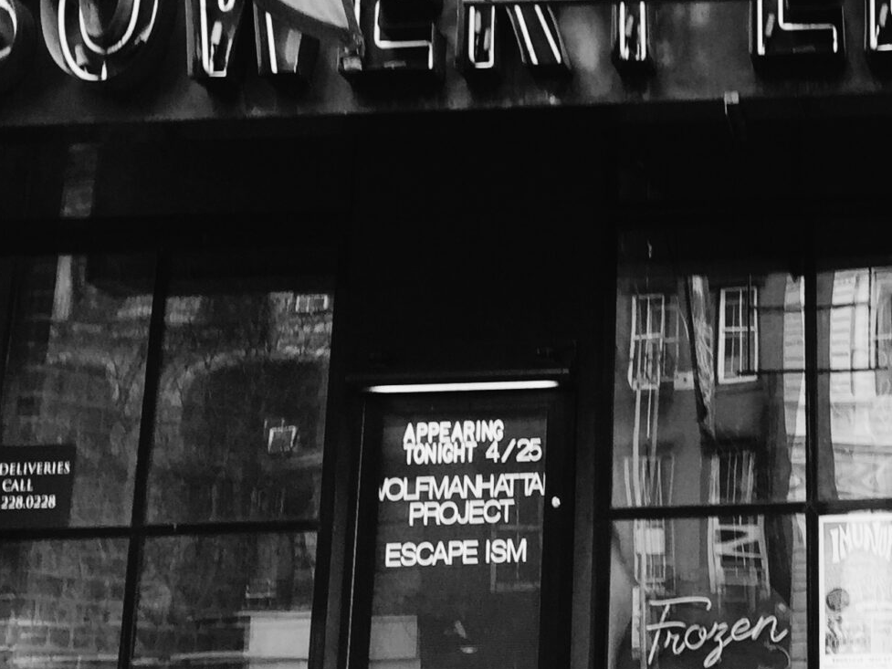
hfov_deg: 24.3
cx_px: 922
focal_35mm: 76
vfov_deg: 19.1
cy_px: 90
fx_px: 1959
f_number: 2.2
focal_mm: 4.15
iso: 32
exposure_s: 1/60
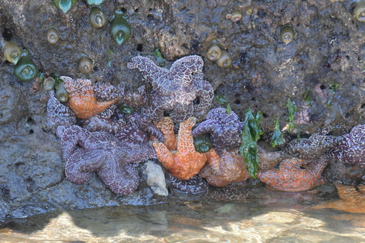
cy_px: 132
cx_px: 153
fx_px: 3731
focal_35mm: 368
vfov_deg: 3.7
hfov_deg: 5.6
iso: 1600
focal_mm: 200
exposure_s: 1/250
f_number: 8
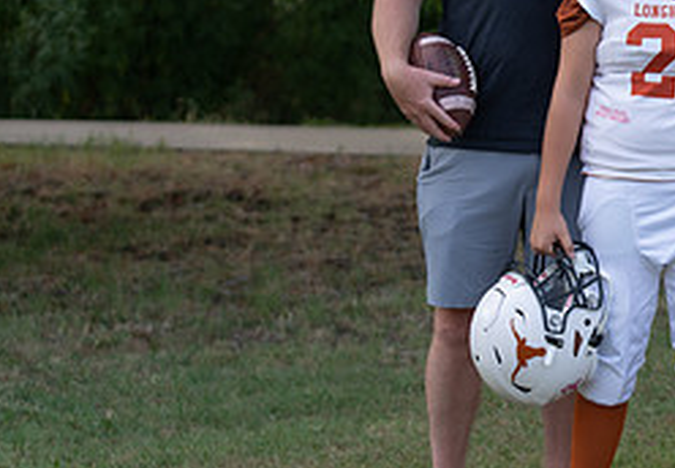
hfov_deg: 10.8
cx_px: 762
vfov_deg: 7.6
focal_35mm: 186
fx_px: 3531
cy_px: 190
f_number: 2.8
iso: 100
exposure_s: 1/400
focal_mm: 70
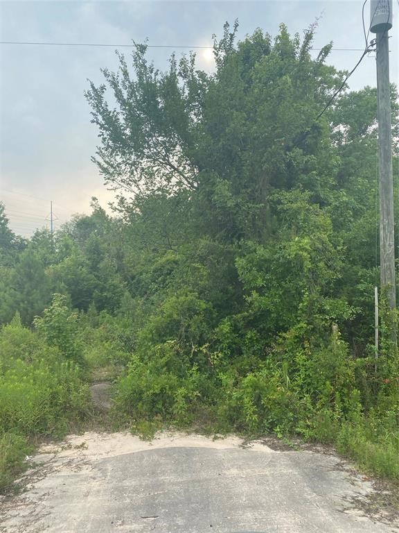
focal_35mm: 26
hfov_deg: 53.1
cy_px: 266
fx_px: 400
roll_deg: +1.2
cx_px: 200
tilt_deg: +1.5
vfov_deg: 67.3
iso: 32
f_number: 1.8
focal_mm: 4.25
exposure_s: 1/957
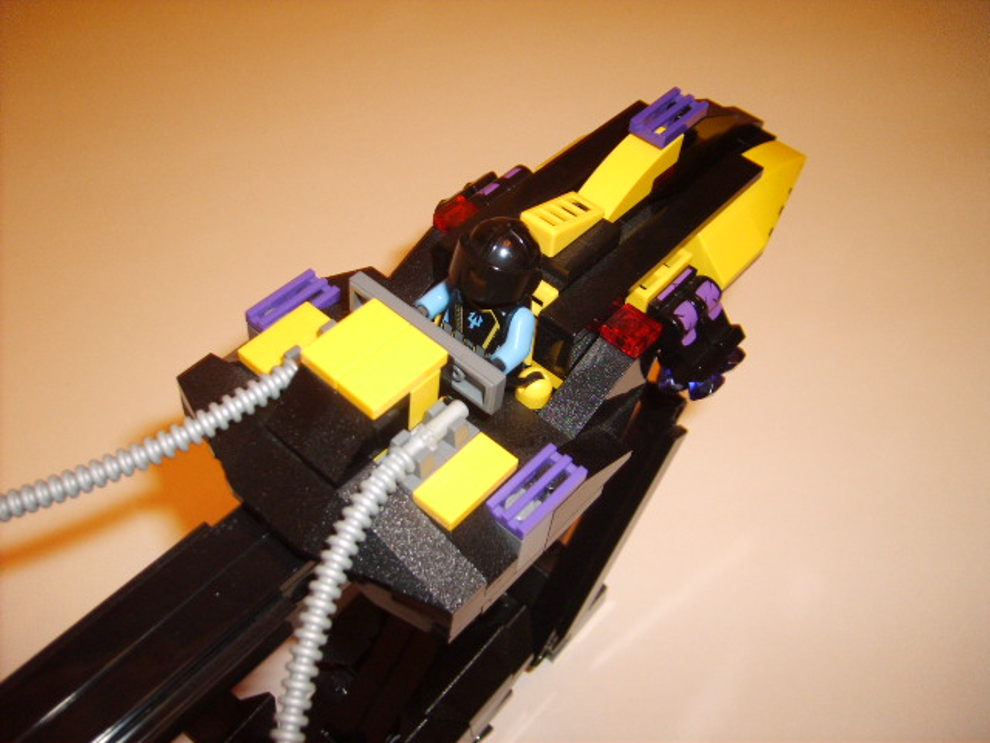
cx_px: 495
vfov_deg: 40.7
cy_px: 372
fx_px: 1001
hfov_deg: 52.6
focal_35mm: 35
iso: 100
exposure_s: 1/45
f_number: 2.8
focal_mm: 5.8
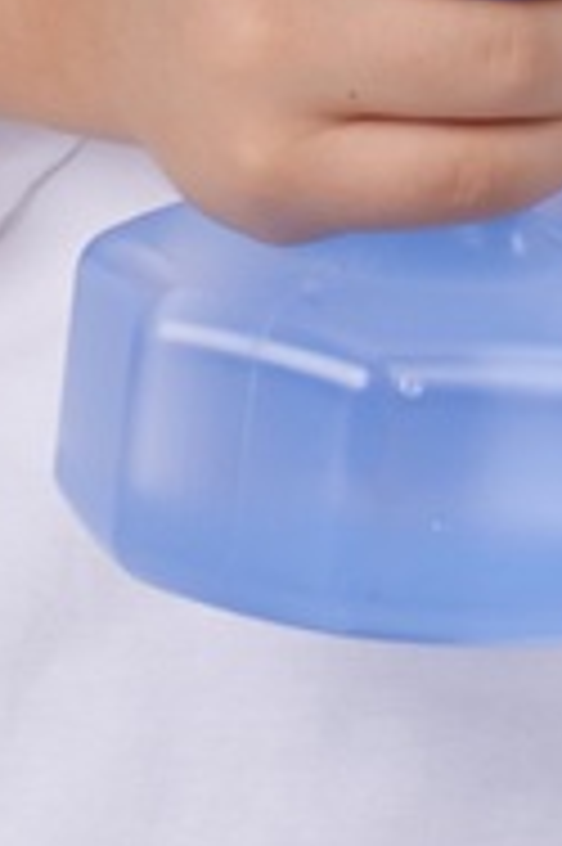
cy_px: -1042
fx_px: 9829
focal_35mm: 419
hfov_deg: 3.3
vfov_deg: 4.8
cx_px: 809
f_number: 11
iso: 100
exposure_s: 1/250
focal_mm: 70
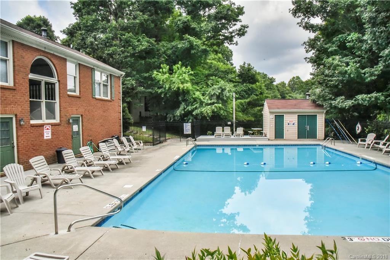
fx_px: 260
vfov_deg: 53.1
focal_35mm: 24
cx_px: 195
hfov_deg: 73.7
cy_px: 130
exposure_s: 1/400
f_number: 20
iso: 4000
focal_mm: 24
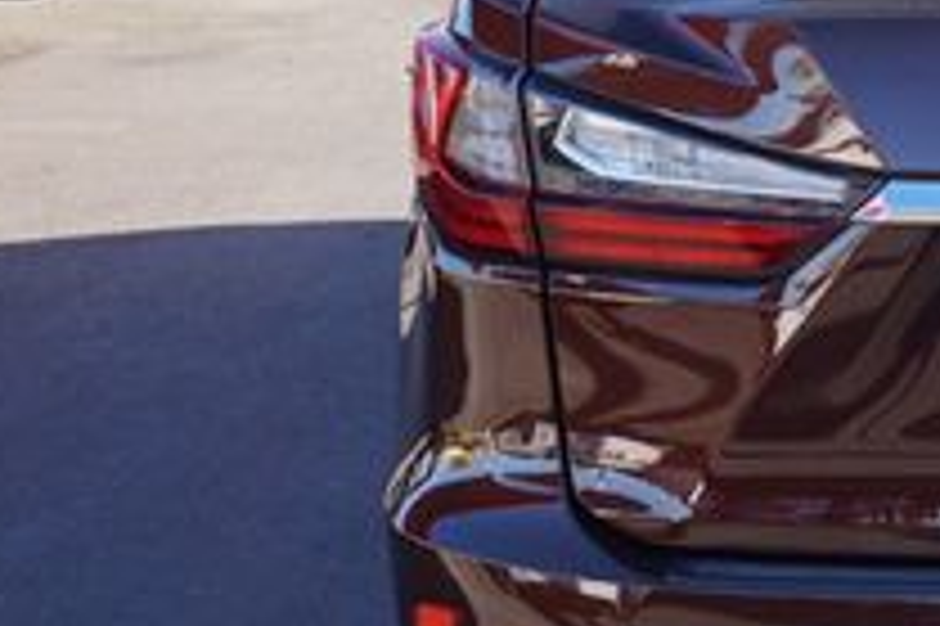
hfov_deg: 19.6
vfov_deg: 14.1
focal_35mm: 97
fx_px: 2519
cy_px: 293
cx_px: 1192
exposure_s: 1/80
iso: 100
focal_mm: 21
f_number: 5.6
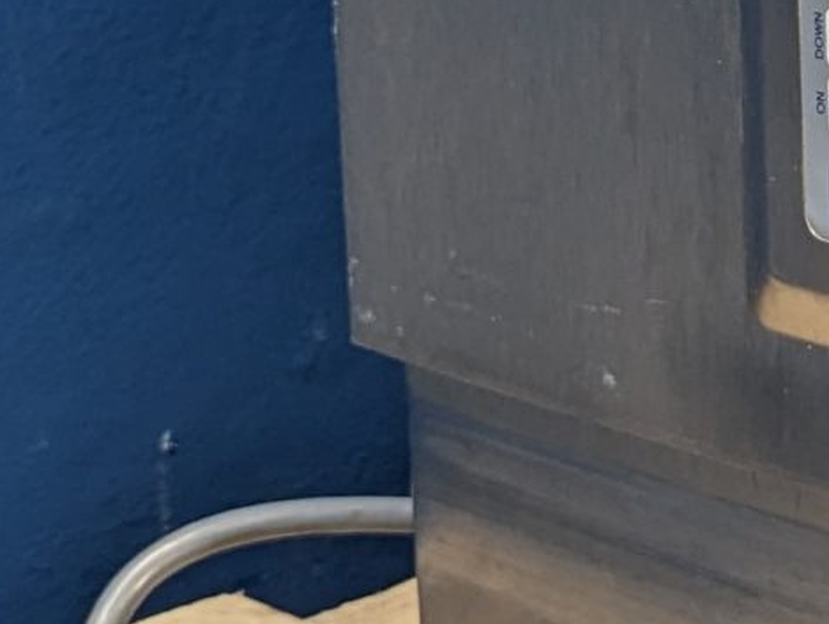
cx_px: 1197
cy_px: -32
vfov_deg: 11.2
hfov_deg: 14.2
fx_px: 3141
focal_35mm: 131
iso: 118
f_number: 1.85
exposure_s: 1/33.3
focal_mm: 6.81
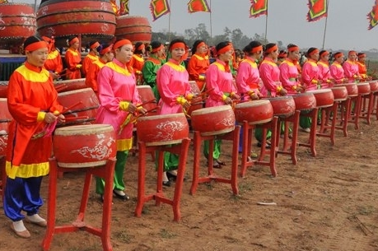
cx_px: 129
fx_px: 482
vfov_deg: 29.0
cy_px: 89
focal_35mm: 46
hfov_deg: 42.3
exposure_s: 1/4000
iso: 1600
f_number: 5.6
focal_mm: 22
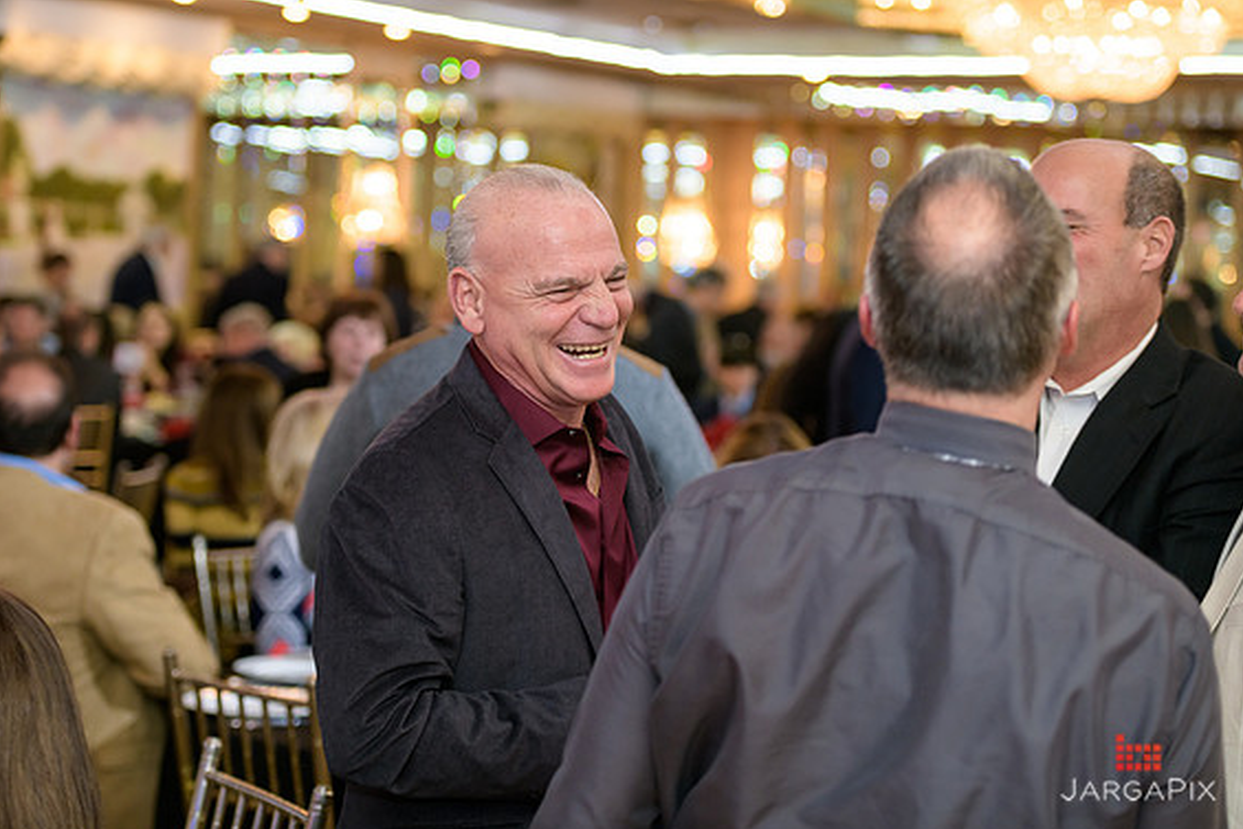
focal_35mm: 80
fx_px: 2763
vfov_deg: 17.1
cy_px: 375
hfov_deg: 25.3
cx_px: 561
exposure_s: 1/125
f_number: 3.2
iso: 400
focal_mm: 70
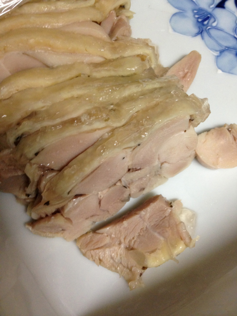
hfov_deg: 40.7
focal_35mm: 35
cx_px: 118
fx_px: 320
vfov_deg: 52.6
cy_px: 158
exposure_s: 1/20
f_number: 2.4
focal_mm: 4.28
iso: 250
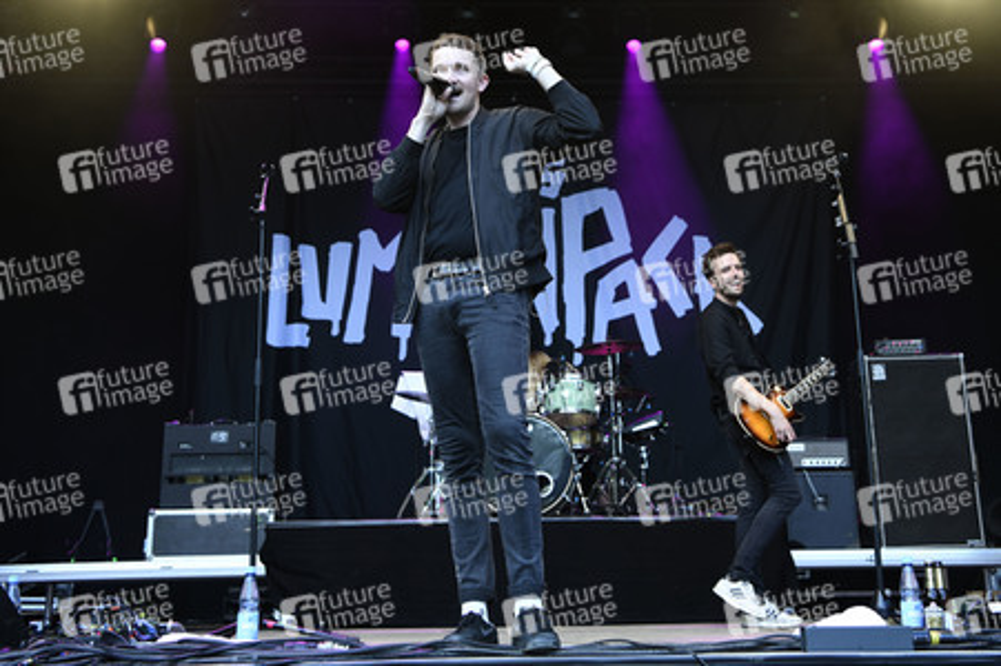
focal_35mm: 40
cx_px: 500
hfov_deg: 48.5
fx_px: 1111
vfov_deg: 33.4
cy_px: 333
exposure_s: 1/400
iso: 800
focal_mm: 40
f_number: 4
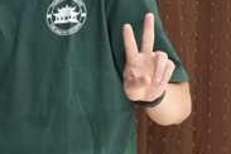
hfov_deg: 11.9
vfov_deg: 8.2
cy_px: 32
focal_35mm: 167
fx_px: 1071
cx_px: -96
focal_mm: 47
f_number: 2.8
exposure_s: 1/100
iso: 6400
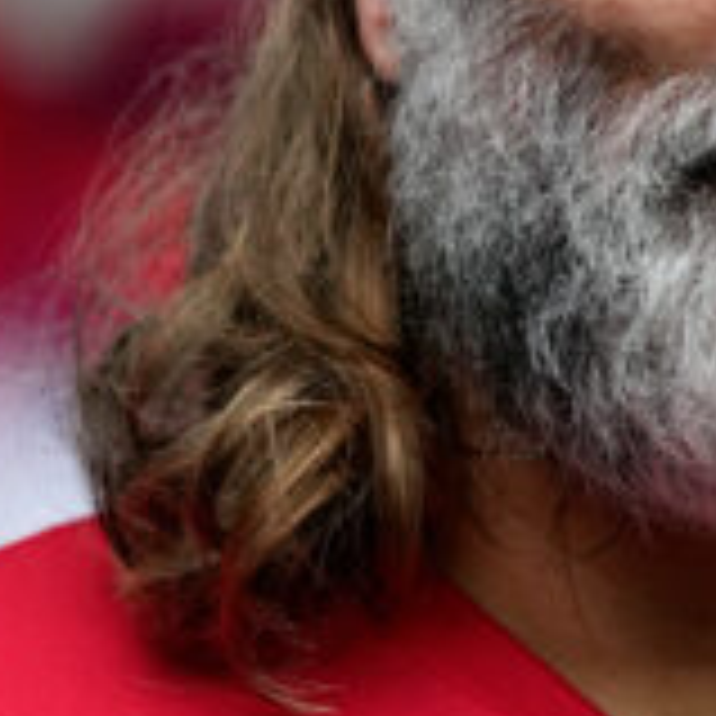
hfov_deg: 1.1
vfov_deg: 1.1
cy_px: -189
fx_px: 38402
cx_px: 1373
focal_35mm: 1641
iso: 800
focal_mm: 400
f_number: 2.8
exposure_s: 1/2500
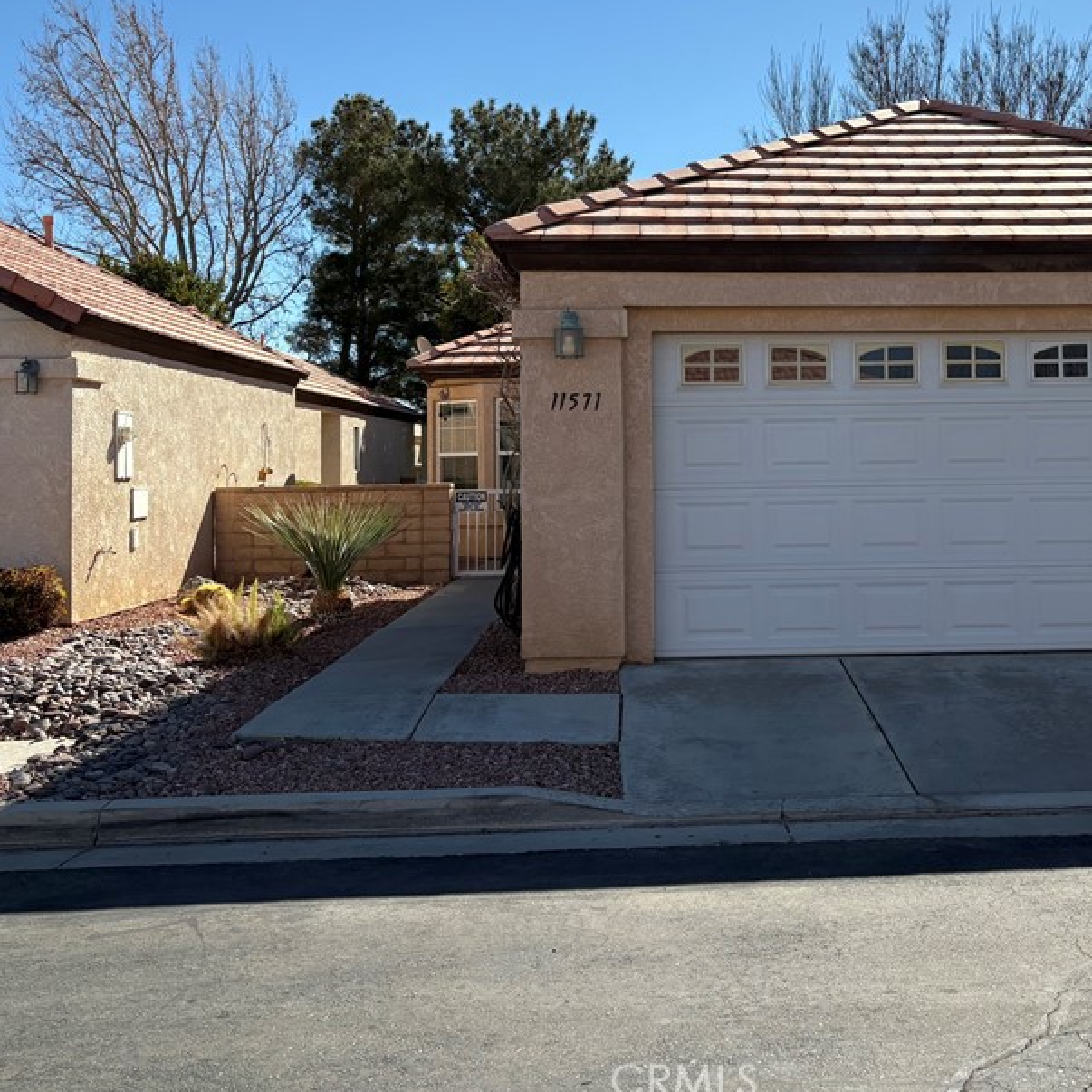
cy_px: 411
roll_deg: +0.4
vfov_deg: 42.5
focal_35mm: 39
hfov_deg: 42.1
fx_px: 1392
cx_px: 753
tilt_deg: +3.0
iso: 50
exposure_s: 1/3448
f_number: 1.6
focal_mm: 5.96
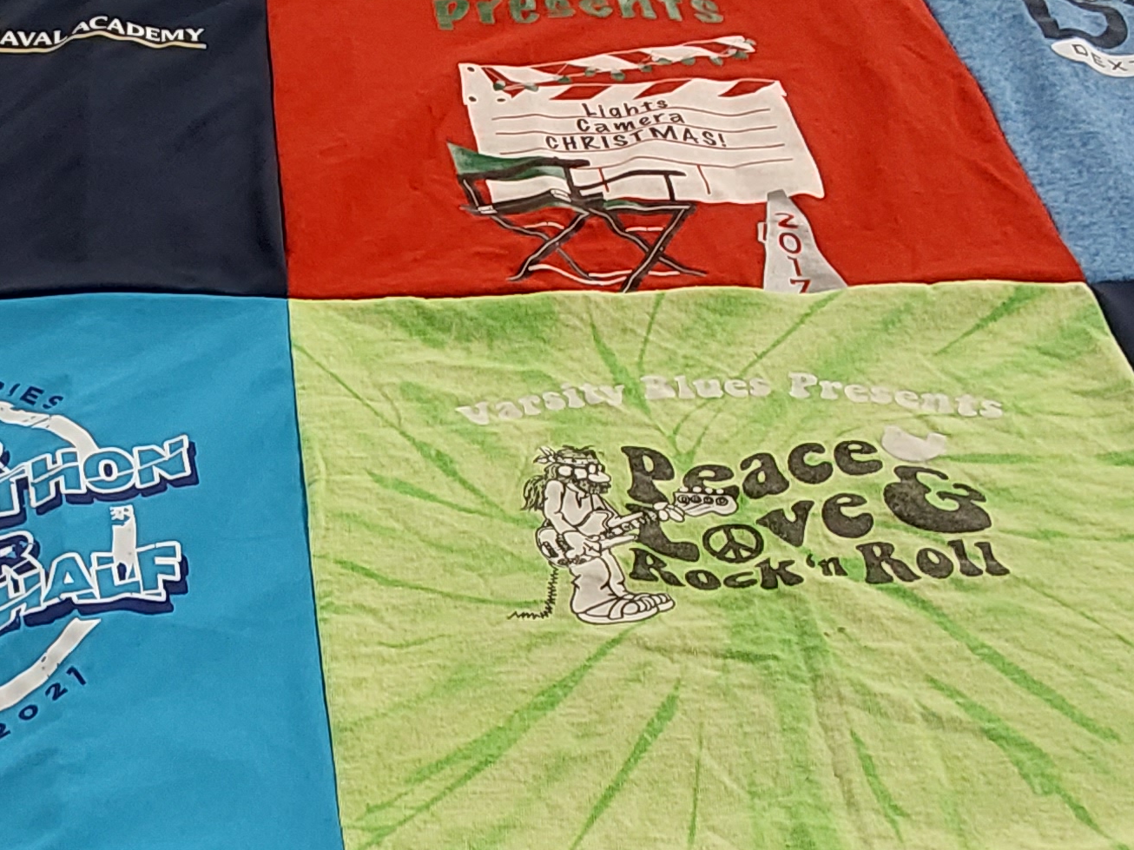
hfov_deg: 27.0
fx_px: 2293
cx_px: 166
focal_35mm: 70
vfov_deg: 21.0
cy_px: 544
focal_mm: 2.91
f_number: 1.9
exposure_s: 1/60
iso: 125
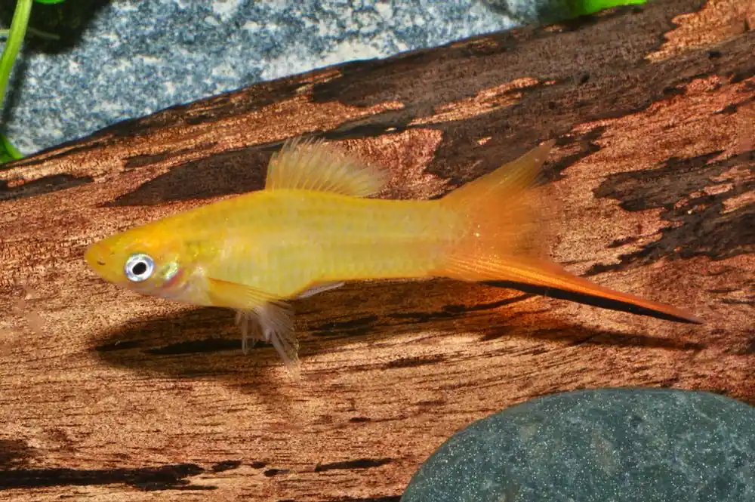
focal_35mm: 158
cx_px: 378
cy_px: 251
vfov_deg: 8.7
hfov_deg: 13.1
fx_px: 3300
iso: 200
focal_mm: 105
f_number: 32
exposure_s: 1/160
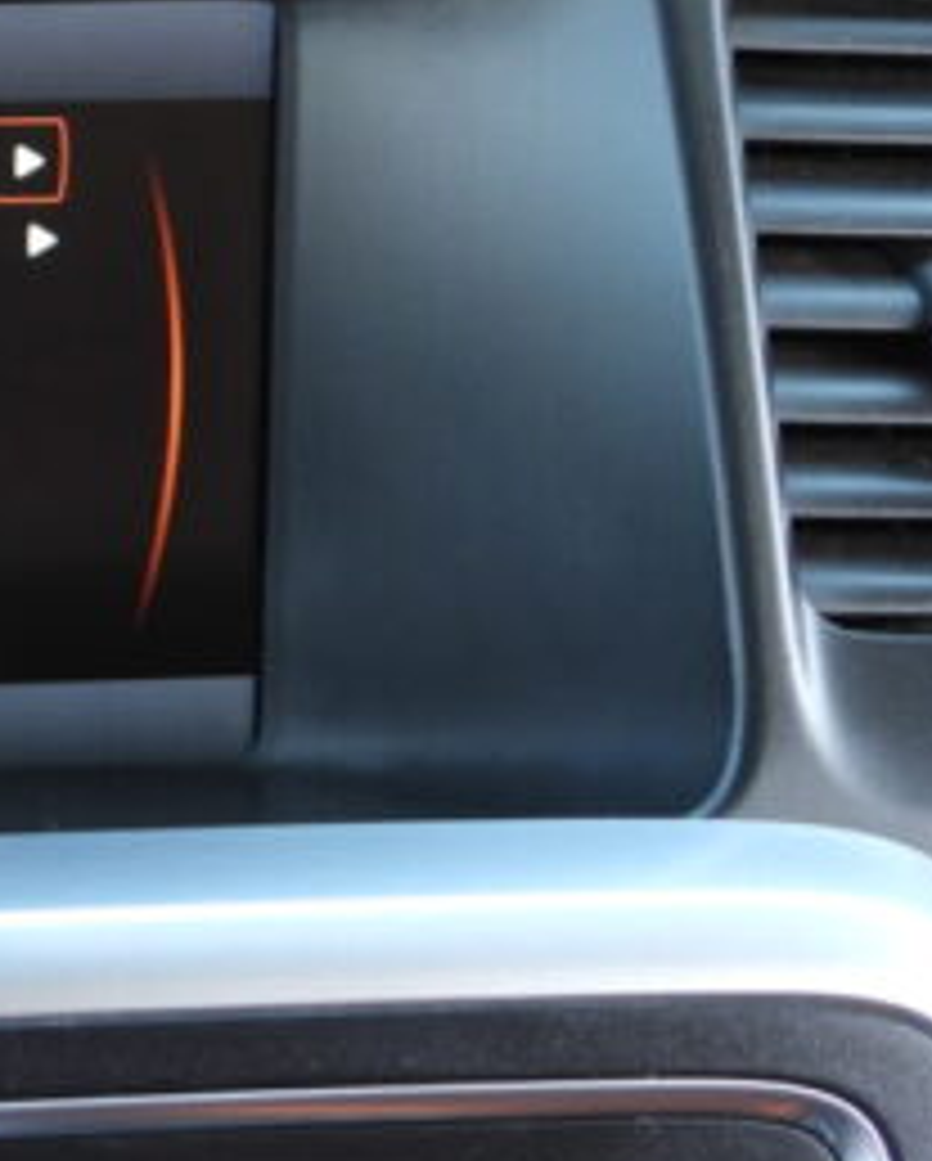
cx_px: -536
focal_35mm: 175
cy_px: 441
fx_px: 6023
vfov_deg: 11.0
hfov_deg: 8.6
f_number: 3.5
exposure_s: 1/30
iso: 125
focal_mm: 11.7
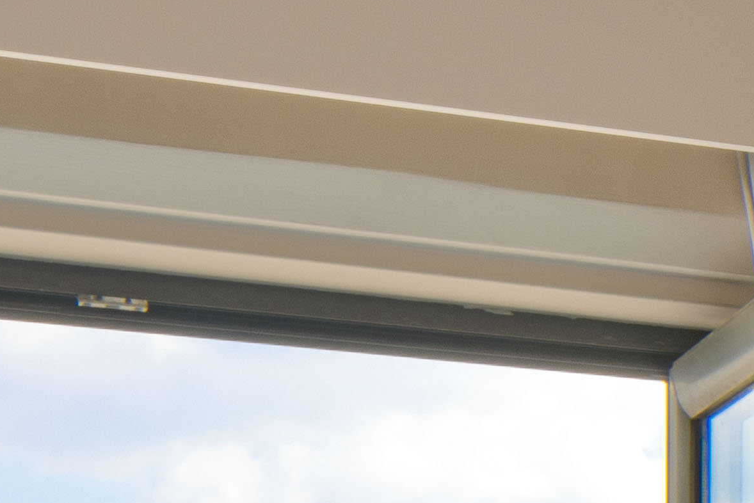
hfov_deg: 11.3
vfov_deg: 7.6
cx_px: 1585
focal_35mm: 162
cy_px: 1406
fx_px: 3394
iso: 125
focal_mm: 24
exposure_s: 1/1.43
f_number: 22
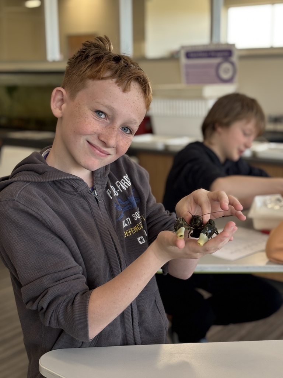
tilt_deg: -13.3
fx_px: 567
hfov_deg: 28.0
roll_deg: +0.2
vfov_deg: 36.8
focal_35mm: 52
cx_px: 142
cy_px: 189
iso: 50
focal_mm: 5.96
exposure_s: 1/89
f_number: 1.6
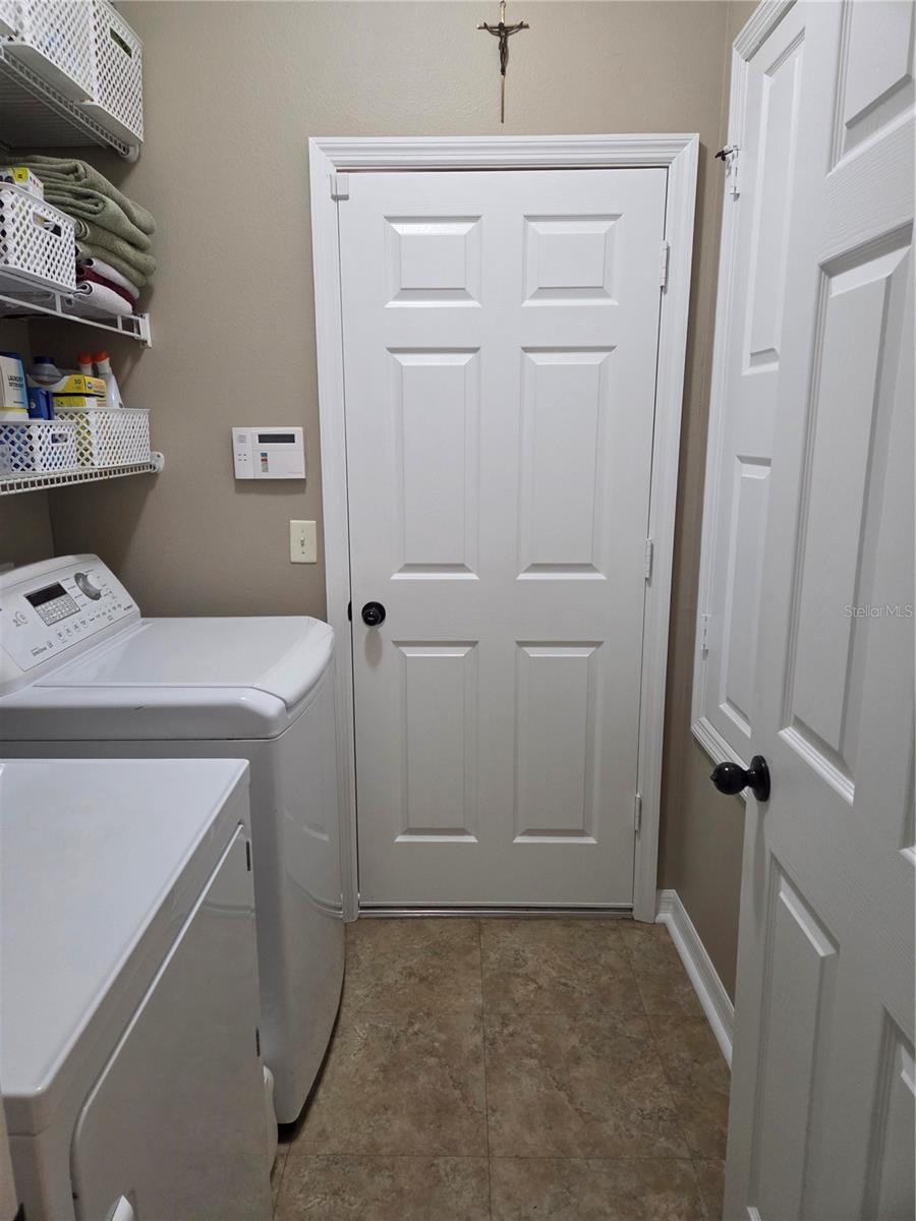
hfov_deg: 58.9
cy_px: 610
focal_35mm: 23
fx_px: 811
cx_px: 458
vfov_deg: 73.9
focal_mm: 5.4
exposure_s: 1/120
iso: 1000
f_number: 1.8
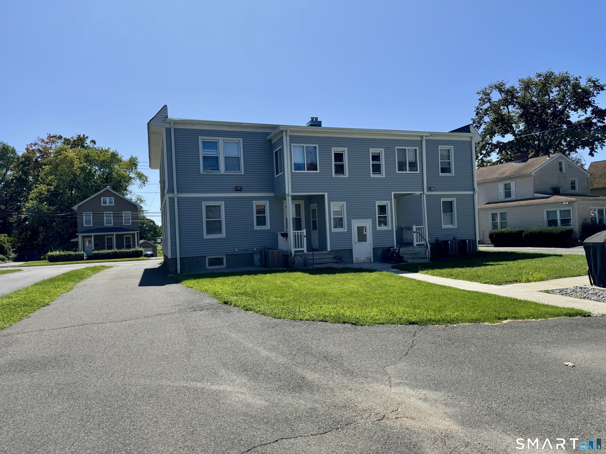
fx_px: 420
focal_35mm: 24
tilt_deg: +0.9
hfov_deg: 71.6
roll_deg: +3.3
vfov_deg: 56.8
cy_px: 227
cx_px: 303
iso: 80
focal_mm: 6.76
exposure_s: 1/5348
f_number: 1.78
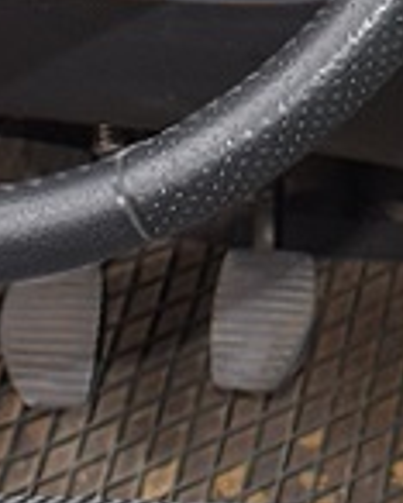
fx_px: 2338
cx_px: 629
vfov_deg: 11.9
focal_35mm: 157
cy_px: -183
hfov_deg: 9.5
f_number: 5.6
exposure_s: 1/125
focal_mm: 20
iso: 280
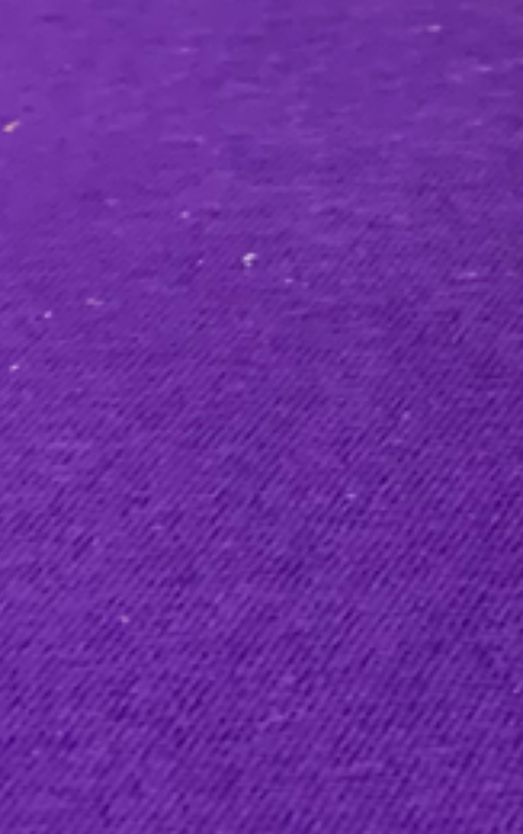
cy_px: -167
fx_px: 2890
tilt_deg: -26.3
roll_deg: -2.0
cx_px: 1370
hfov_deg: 9.0
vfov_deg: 15.8
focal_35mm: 127
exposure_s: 1/50
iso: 200
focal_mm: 4.25
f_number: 1.8
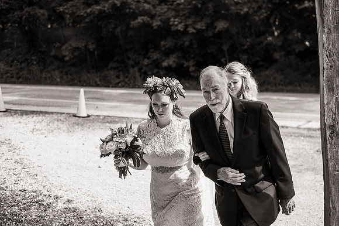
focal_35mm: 50
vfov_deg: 27.0
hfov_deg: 39.6
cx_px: 170
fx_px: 471
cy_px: 113
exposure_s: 1/2500
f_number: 2.8
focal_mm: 50
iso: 320
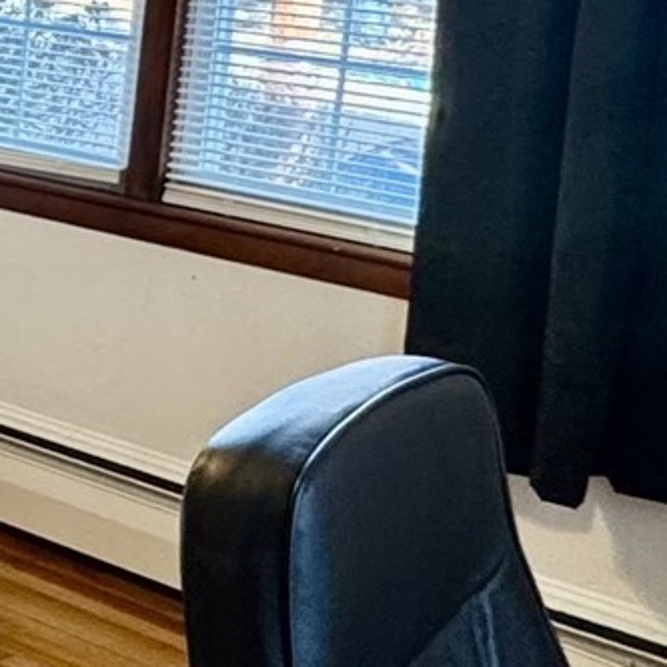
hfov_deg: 17.5
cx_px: -597
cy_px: 34
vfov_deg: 22.1
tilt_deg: -8.2
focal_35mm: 76
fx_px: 1657
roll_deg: -2.9
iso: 200
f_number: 2.2
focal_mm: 2.22
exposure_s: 1/120
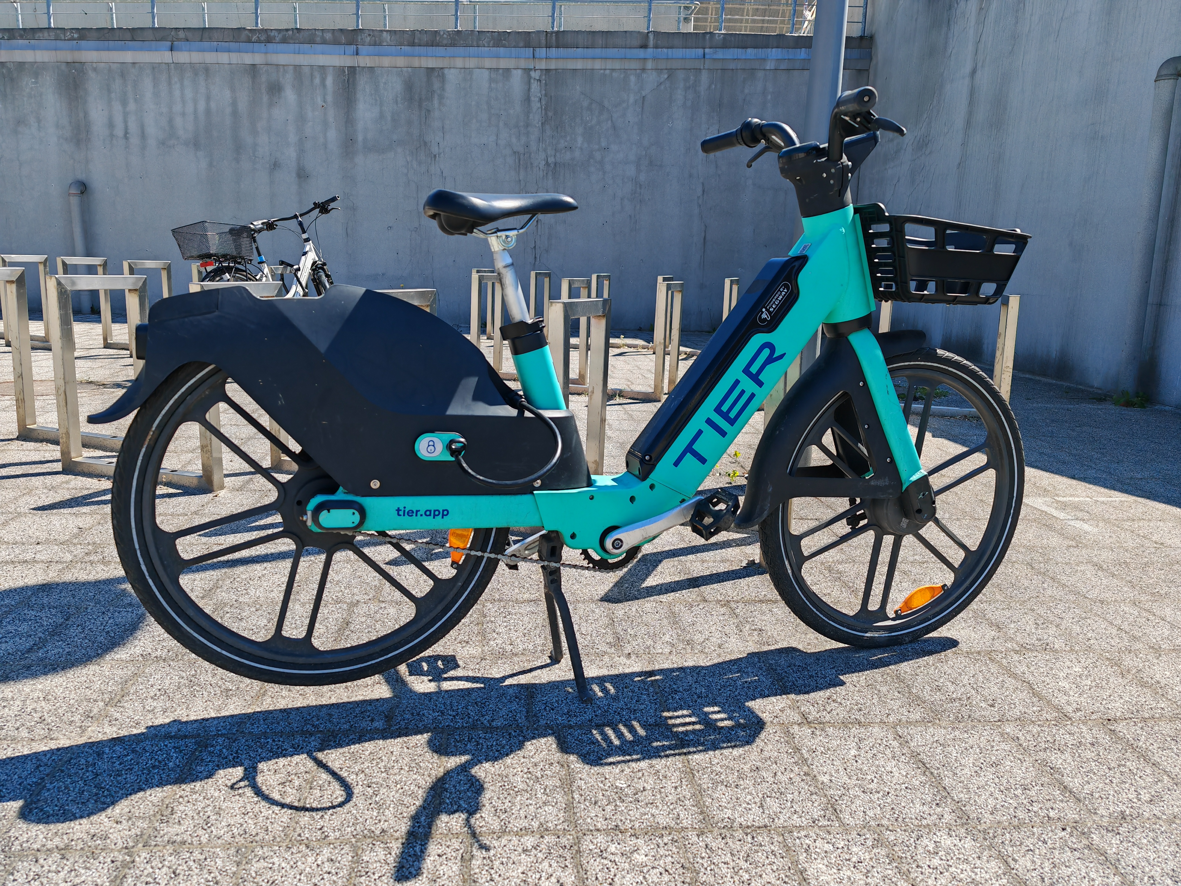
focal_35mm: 27
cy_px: 443
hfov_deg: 65.3
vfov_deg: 51.4
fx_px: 921
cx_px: 590
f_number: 1.6
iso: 50
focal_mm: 7.62
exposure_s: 1/1600
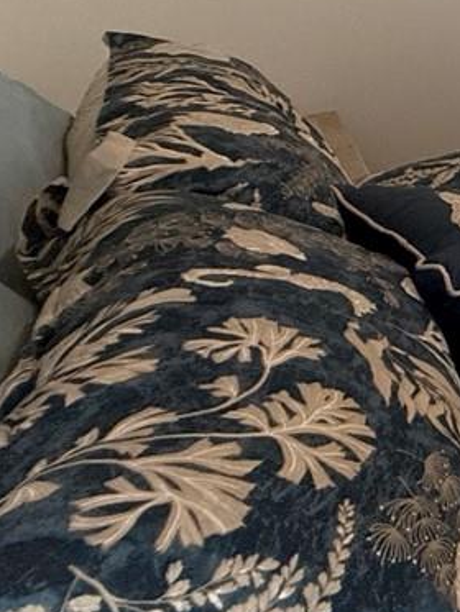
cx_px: 1153
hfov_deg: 14.2
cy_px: -141
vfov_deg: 27.8
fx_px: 1062
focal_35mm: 60
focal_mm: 2.22
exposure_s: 1/120
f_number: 2.2
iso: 250
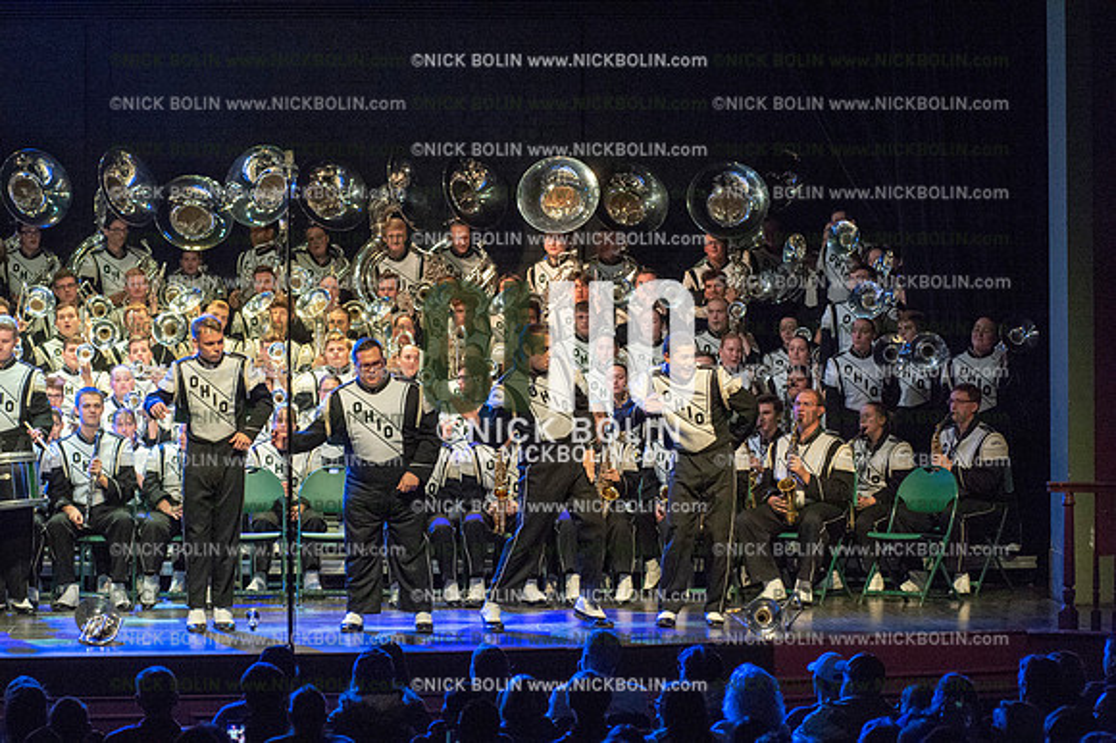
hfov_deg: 14.7
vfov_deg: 9.8
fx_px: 4337
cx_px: 558
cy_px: 372
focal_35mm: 140
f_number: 5.6
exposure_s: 1/400
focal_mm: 140
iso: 8000
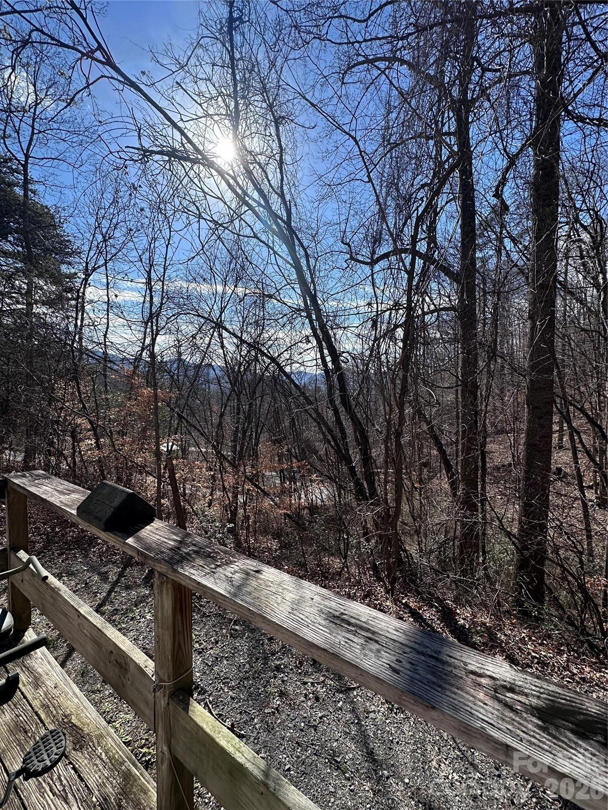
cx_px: 304
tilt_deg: -2.6
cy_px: 405
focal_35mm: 14
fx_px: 328
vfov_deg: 102.1
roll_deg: -1.2
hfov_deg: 85.7
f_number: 2.2
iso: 40
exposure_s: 1/2053
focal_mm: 2.22
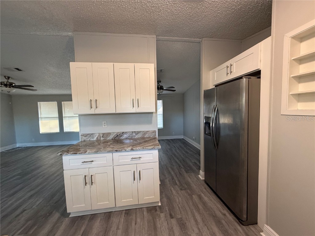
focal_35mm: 14
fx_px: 127
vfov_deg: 85.7
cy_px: 118
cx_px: 158
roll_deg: +1.6
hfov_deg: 102.1
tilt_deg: -2.8
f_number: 2.2
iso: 200
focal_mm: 2.22
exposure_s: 1/60
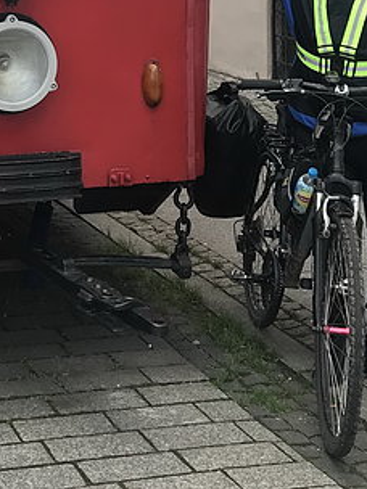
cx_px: -2
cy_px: 11
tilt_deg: -3.7
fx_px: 1173
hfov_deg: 17.4
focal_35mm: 83
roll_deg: +1.0
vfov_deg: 22.7
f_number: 1.8
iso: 20
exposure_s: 1/108
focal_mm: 3.99
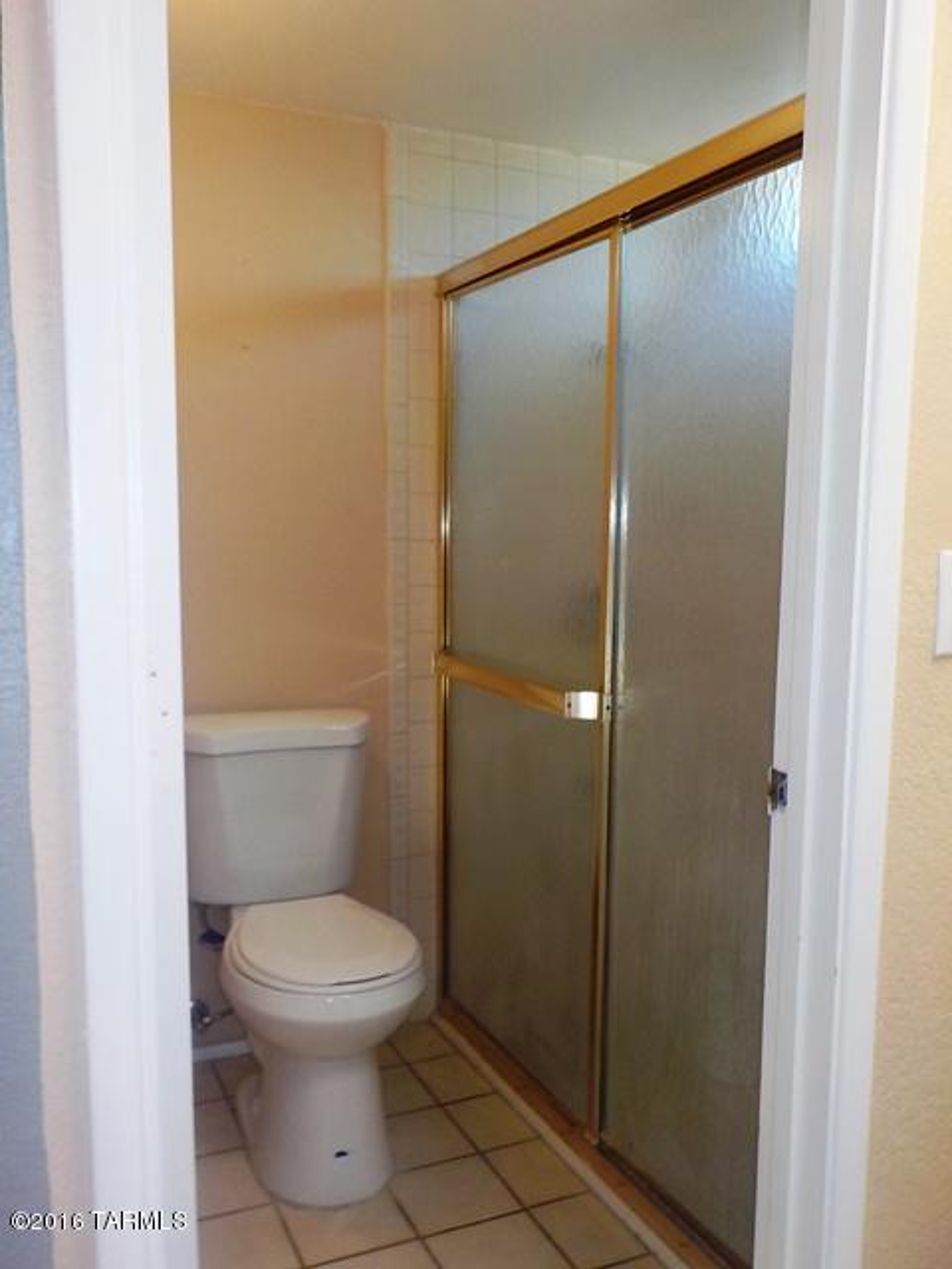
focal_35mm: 30
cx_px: 476
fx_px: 1100
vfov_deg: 60.0
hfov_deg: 46.8
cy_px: 634
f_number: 3.3
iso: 125
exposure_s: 1/30
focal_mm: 4.1
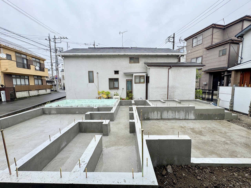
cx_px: 126
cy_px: 94
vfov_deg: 85.7
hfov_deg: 102.1
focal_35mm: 14
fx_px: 102
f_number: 2.2
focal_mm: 2.22
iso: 40
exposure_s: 1/720
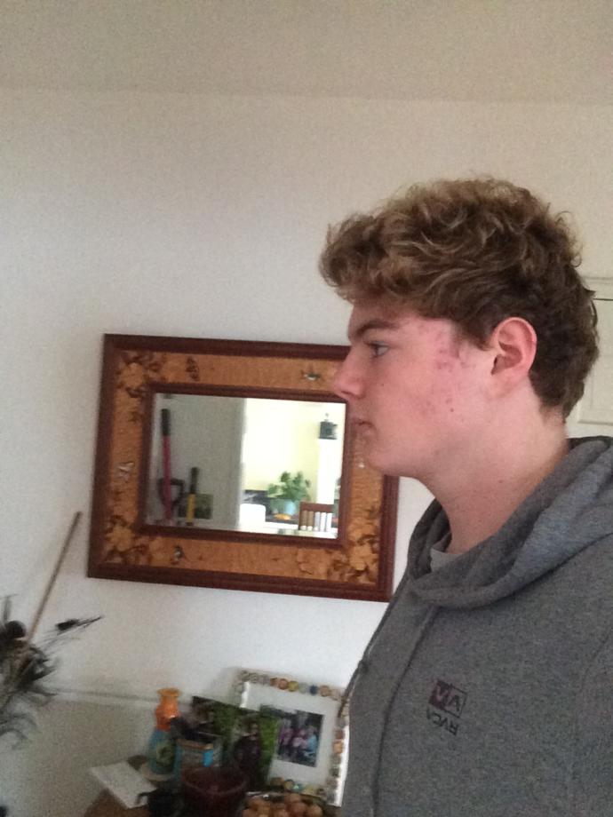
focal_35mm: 31
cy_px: 408
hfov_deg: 45.4
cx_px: 306
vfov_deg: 58.4
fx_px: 732
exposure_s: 1/15
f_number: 2.4
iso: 800
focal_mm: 2.15
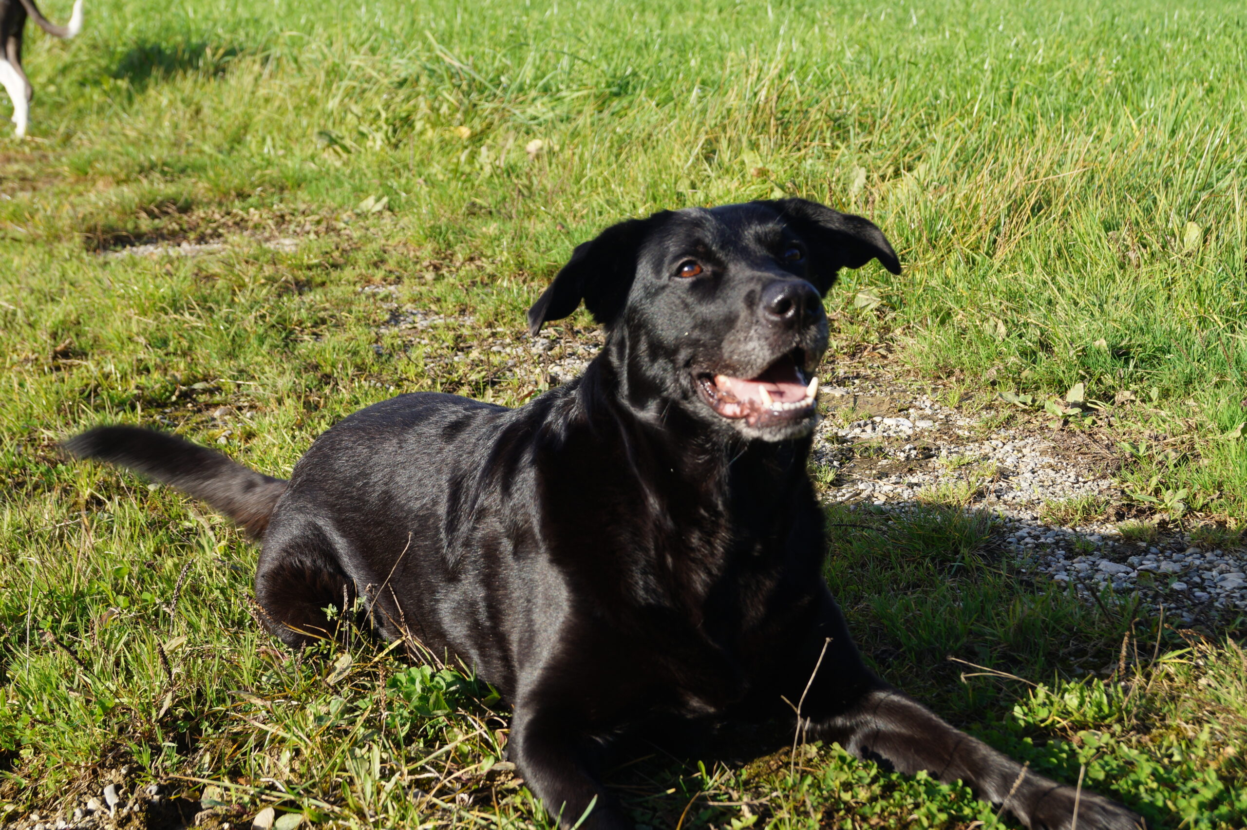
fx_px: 2077
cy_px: 415
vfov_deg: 22.6
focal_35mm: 60
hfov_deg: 33.4
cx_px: 624
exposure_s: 1/125
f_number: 8
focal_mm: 40
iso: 100
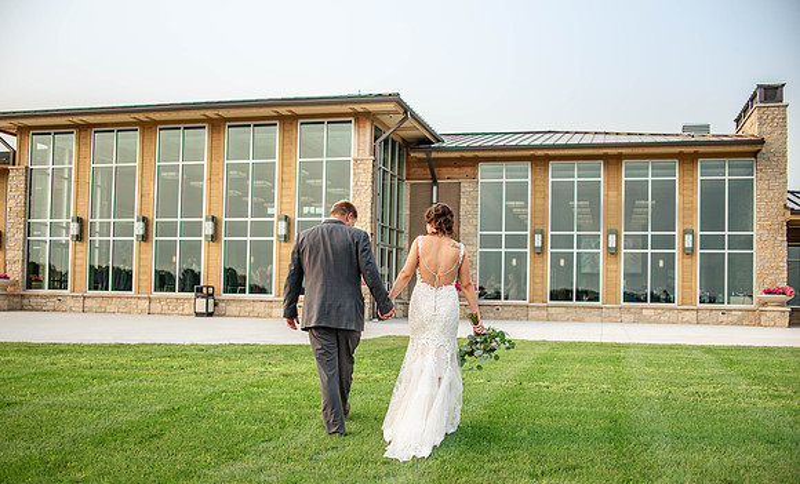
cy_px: 271
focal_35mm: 38
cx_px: 394
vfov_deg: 32.6
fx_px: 827
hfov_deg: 51.6
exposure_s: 1/800
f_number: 2.8
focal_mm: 35
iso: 200
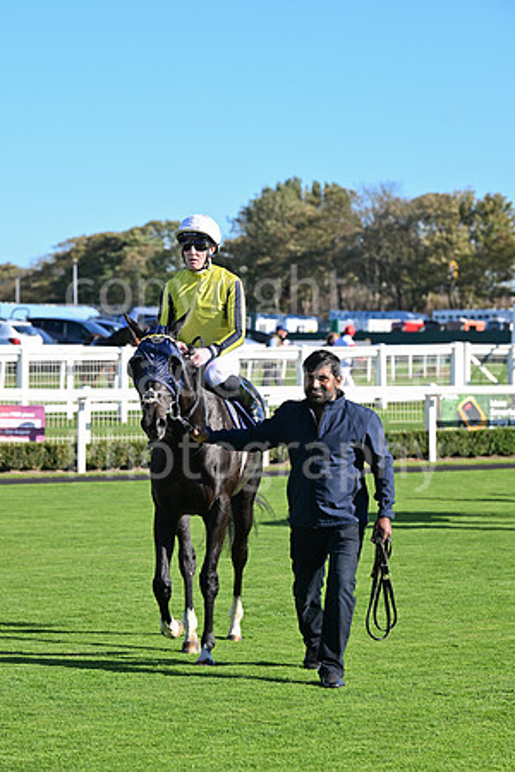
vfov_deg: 17.1
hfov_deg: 11.4
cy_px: 386
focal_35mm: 120
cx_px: 258
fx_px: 2575
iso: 400
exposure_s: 1/1250
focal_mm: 120
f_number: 5.6
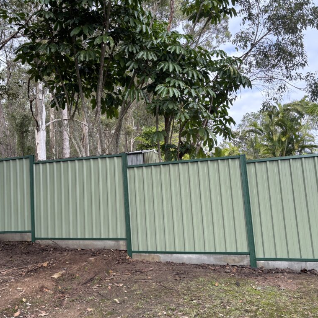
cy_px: 158
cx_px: 146
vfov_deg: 52.5
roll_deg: +5.2
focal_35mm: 31
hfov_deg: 52.5
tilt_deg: +6.9
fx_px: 322
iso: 50
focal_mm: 5.96
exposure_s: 1/502
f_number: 1.6
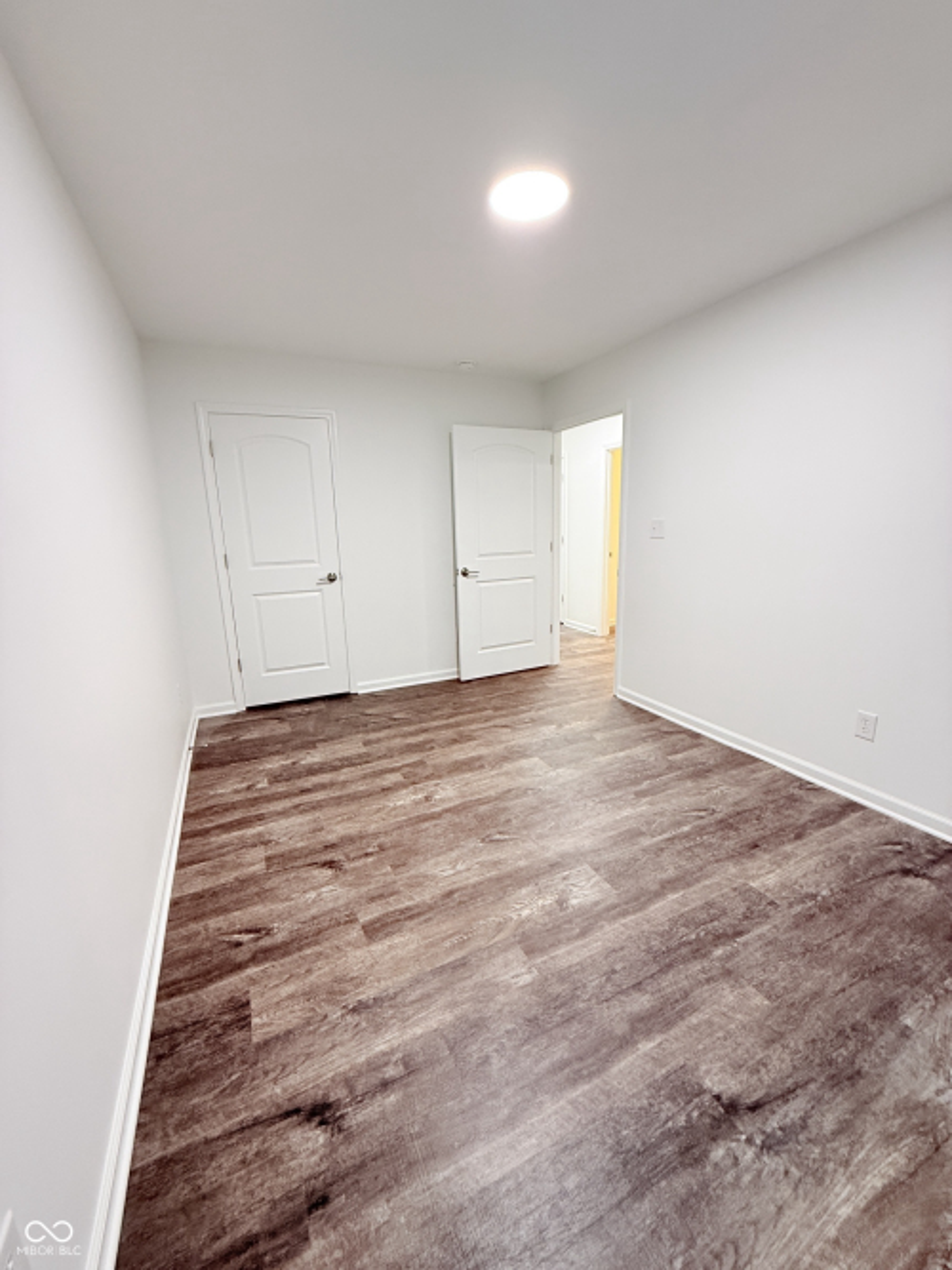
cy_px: 635
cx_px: 476
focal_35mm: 14
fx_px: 514
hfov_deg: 85.7
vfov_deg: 102.1
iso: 200
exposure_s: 1/60
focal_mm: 2.22
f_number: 2.2
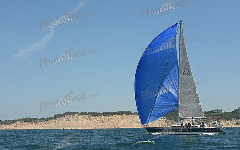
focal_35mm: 72
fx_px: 471
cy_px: 73
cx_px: 119
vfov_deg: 18.1
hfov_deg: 28.6
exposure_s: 1/1000
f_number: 8
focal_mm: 70
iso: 320
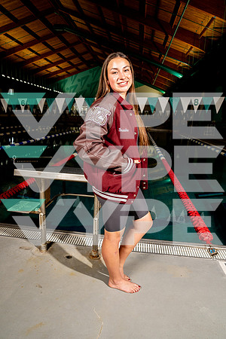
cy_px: 170
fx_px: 226
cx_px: 113
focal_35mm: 24
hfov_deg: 53.1
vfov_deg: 73.7
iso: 400
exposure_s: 1/125
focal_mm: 24
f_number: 7.1
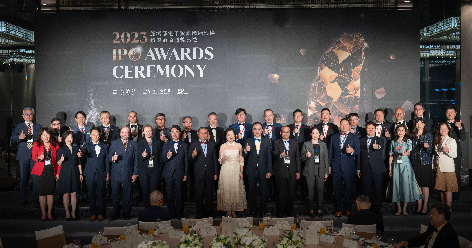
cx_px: 242
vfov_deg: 25.2
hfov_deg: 46.1
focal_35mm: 45
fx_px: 554
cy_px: 117
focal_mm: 36
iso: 1000
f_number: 4.5
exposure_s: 1/160
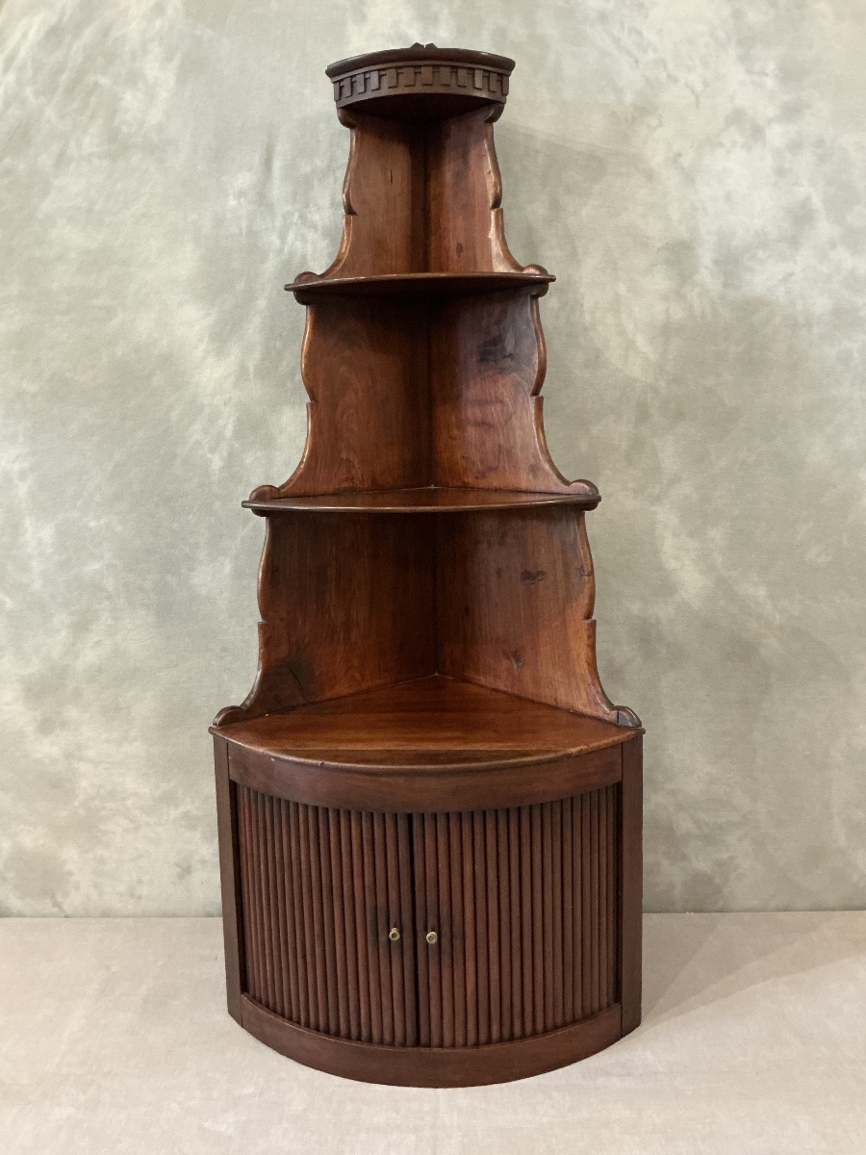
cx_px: 433
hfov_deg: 49.7
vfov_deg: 63.4
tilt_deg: -9.6
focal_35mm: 28
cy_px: 578
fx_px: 934
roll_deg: +1.3
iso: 320
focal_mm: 3
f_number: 1.8
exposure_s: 1/25
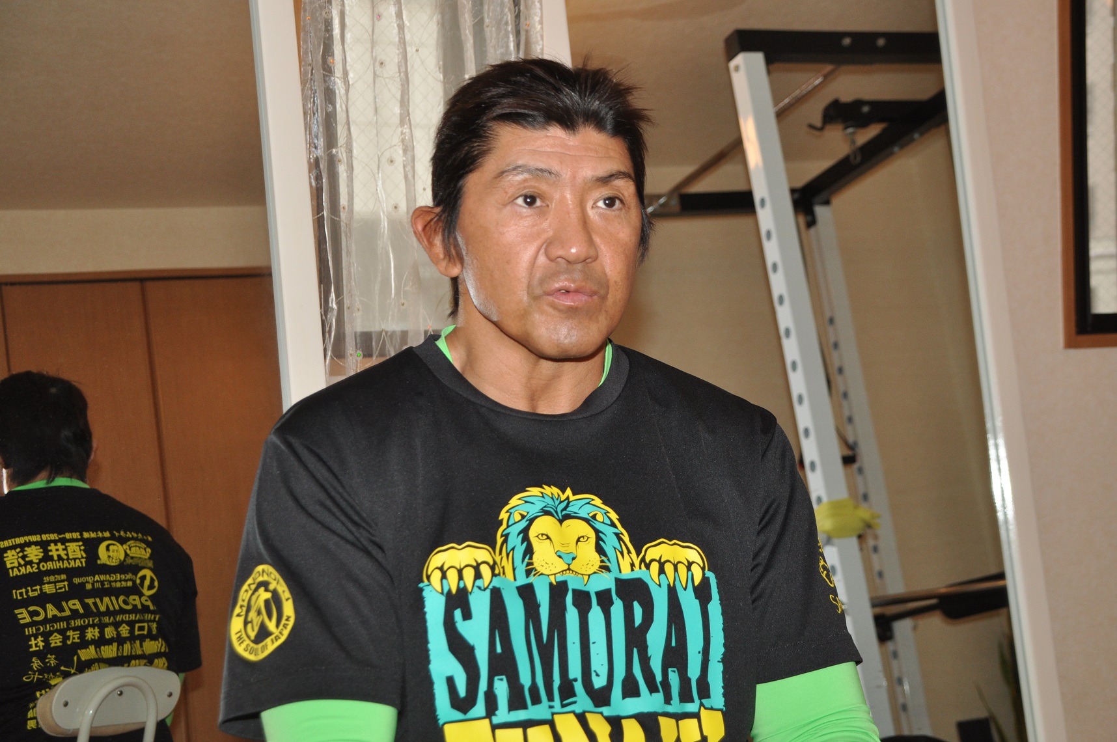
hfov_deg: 35.1
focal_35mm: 57
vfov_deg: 23.7
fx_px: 1767
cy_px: 371
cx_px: 558
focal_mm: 38
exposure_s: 1/200
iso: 500
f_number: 5.6
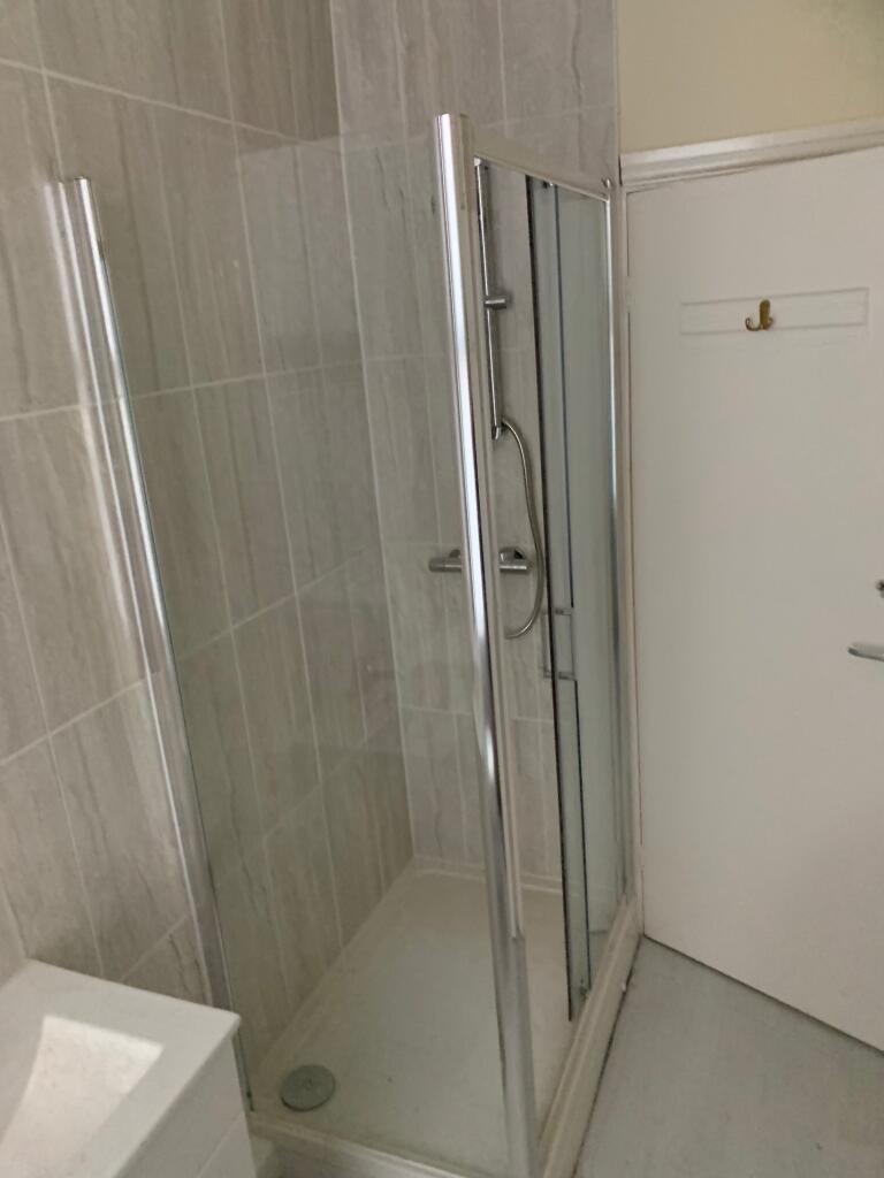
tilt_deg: -13.2
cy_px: 589
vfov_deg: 67.3
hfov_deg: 53.1
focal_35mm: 26
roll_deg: +5.0
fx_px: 885
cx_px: 442
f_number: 1.8
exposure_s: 1/39
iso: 400
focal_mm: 4.25
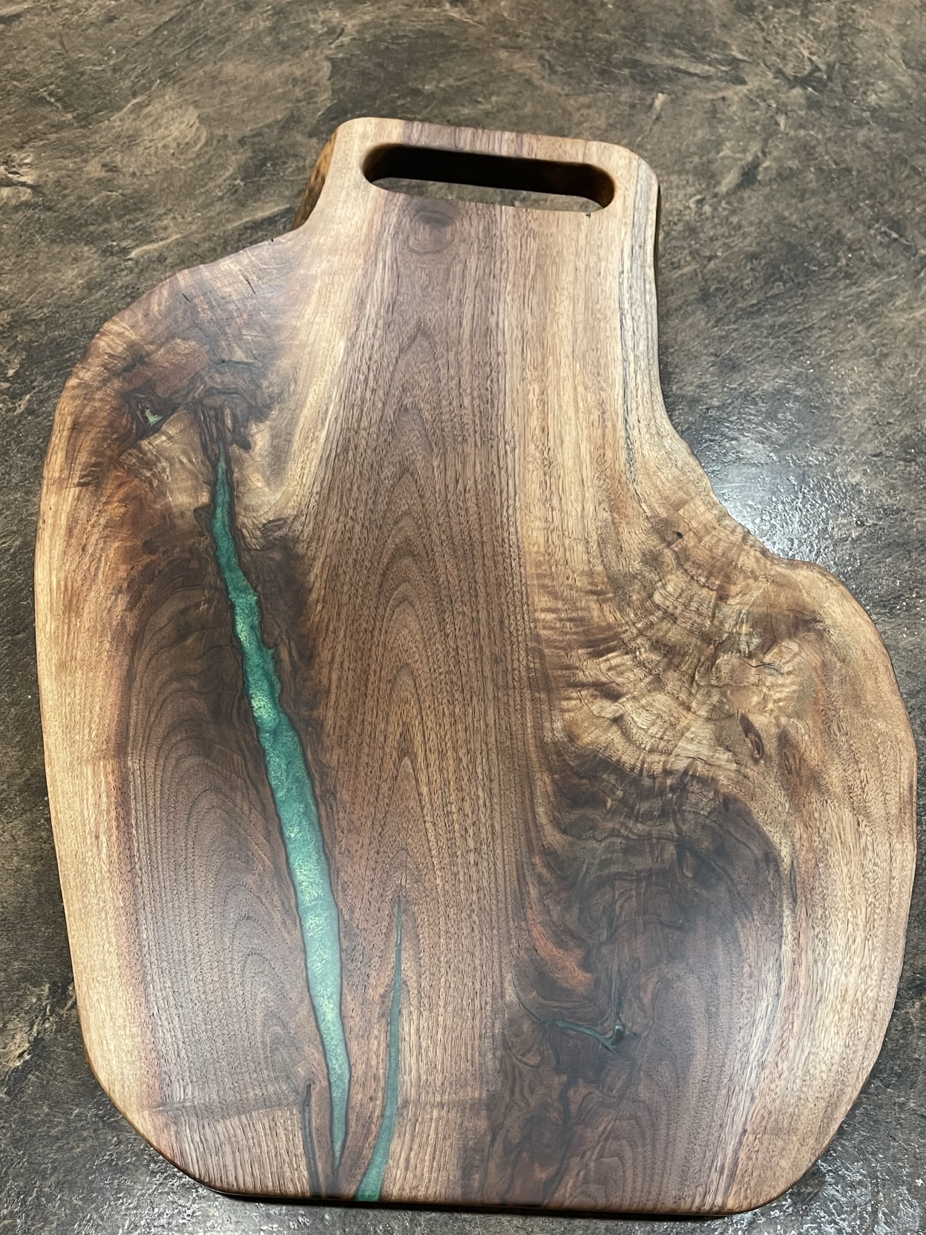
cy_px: 731
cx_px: 457
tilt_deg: -61.7
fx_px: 1141
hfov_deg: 44.2
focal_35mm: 32
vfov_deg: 56.5
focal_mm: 5.1
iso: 250
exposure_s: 1/60
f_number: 1.6
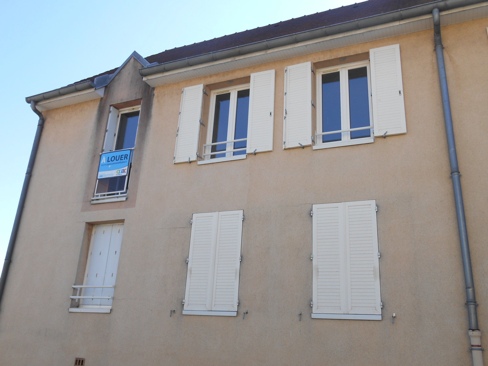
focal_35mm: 31
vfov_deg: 45.4
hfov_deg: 58.4
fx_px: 437
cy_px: 183
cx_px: 244
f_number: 3.6
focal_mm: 5.5
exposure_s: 1/320
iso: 80
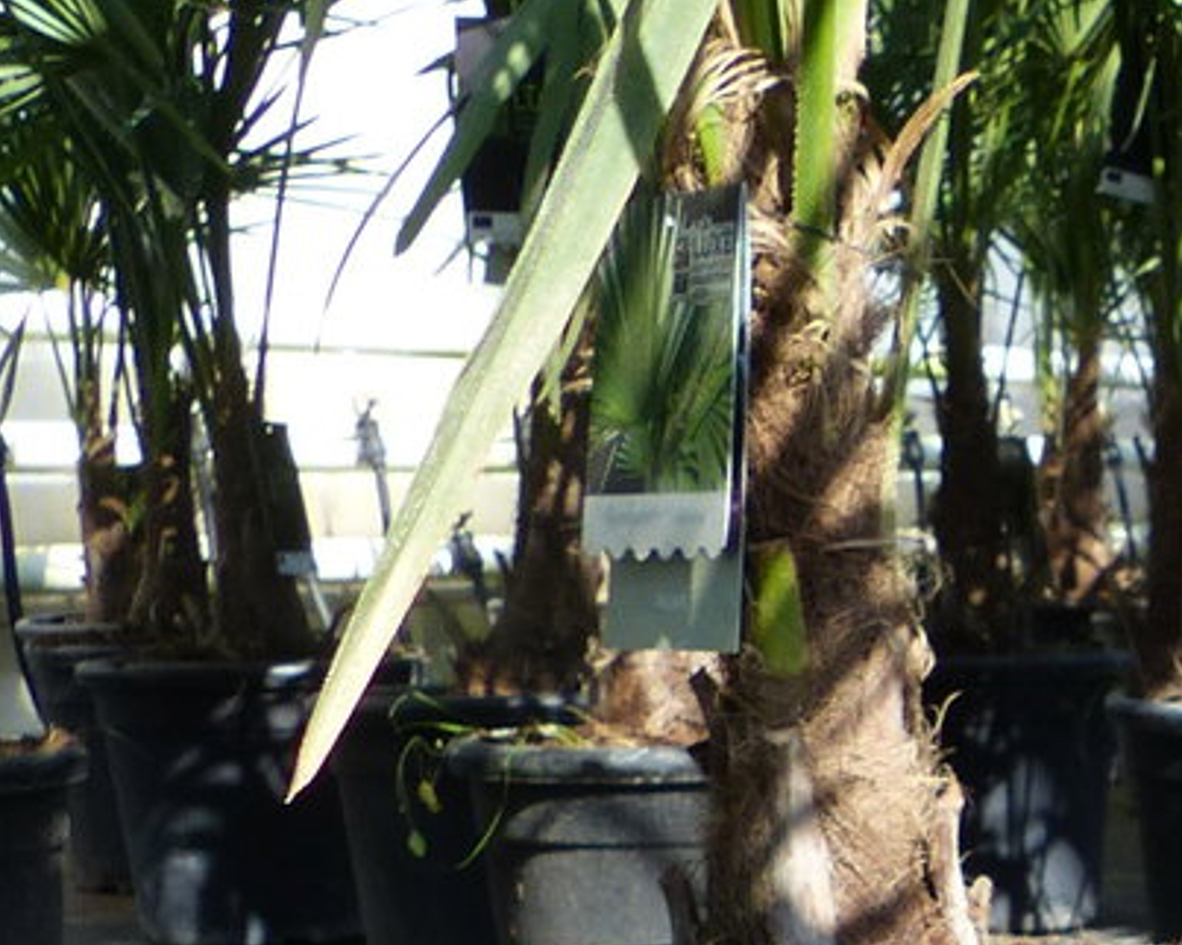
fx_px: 3392
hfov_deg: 17.7
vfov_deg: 15.4
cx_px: 1774
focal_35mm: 97
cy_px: 1071
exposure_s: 1/250
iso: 100
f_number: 4
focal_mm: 4.5
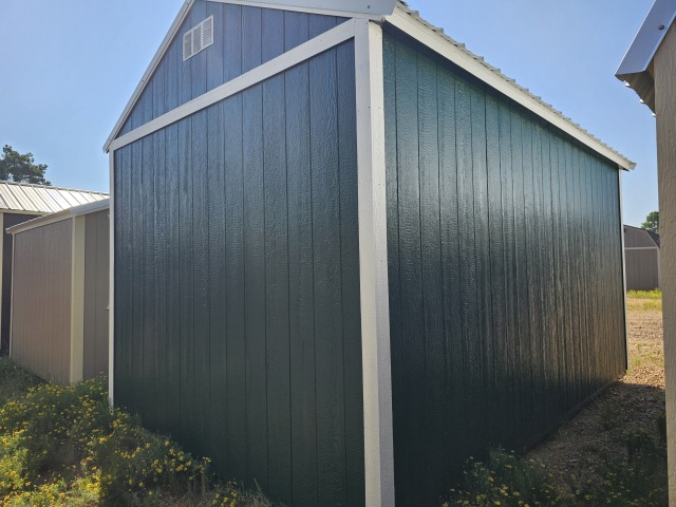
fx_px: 449
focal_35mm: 23
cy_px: 254
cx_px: 338
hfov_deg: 73.9
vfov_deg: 58.9
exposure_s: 1/626
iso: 10
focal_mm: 6.3
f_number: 1.7
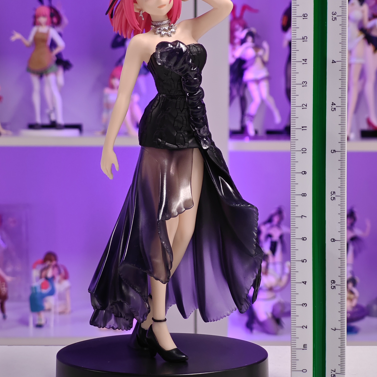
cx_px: 188
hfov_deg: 18.3
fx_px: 1171
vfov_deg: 18.3
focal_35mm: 95
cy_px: 185
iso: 800
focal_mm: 7.48
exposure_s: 1/33.3
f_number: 2.4
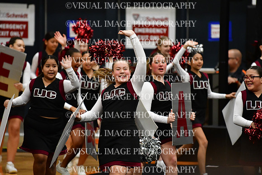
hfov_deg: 6.9
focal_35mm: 300
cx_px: 131
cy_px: 88
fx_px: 2184
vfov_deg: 4.6
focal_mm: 200
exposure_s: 1/800
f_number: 2.8
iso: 4000
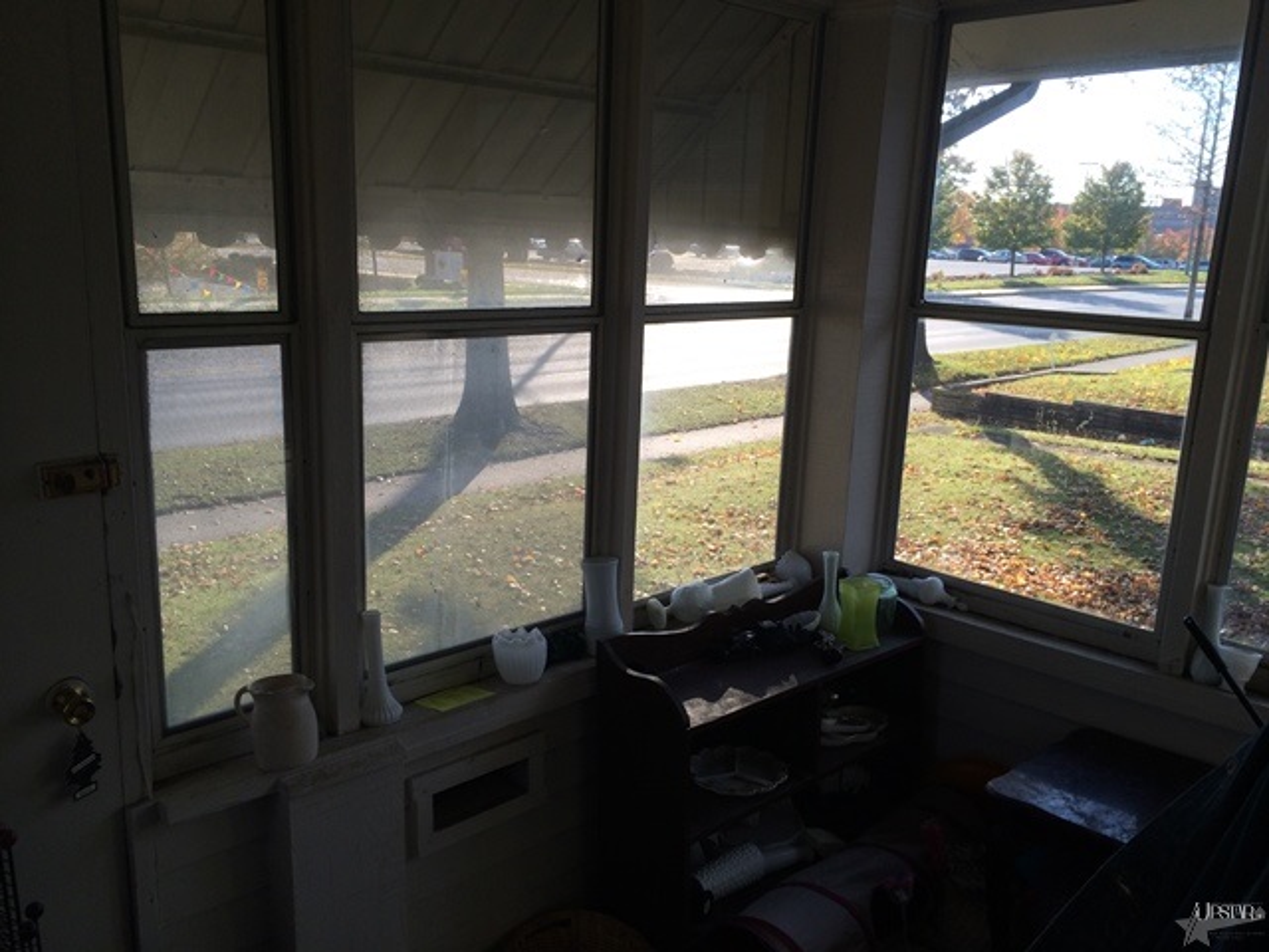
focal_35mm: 30
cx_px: 634
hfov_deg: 60.0
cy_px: 476
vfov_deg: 46.8
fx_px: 1100
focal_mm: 4.12
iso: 32
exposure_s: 1/494
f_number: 2.2
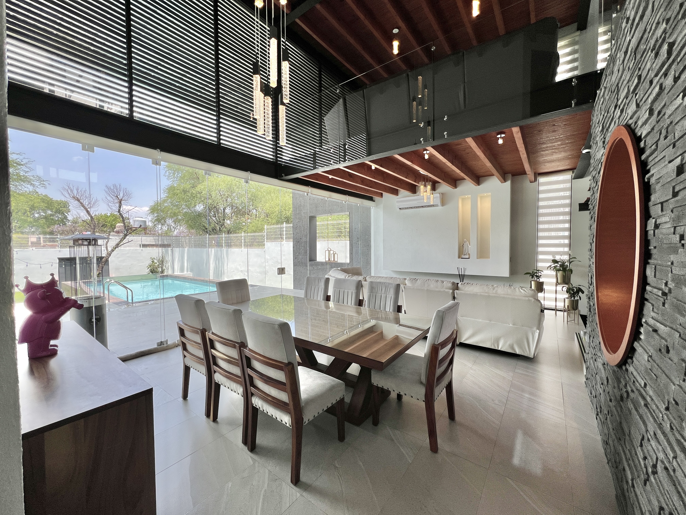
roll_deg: -0.2
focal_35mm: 13
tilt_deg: -2.2
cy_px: 258
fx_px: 258
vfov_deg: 89.9
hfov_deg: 106.2
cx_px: 343
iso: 32
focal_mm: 1.57
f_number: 1.8
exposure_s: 1/287
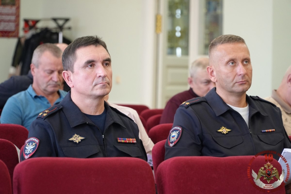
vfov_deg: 9.2
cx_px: 146
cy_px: 97
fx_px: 1200
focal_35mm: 148
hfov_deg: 13.8
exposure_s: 1/160
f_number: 4
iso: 2000
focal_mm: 99
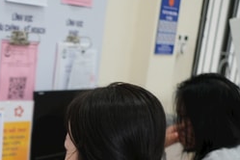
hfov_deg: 25.8
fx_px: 507
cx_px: 23
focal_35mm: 76
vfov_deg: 17.6
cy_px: 148
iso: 320
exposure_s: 1/90
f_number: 2.2
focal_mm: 23
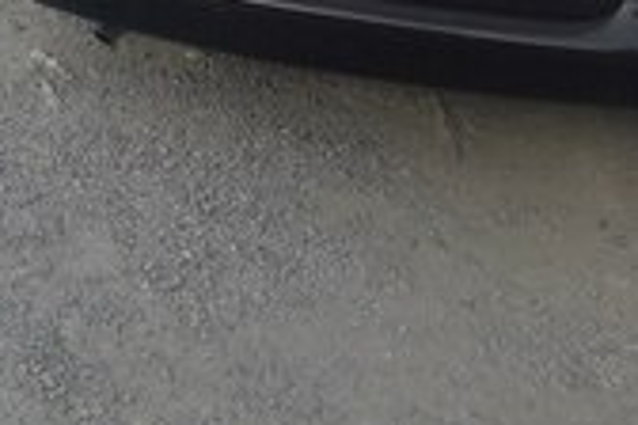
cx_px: -34
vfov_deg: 14.4
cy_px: -281
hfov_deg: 22.5
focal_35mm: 86
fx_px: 1524
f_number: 1.9
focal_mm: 3.7
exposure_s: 1/463
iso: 40
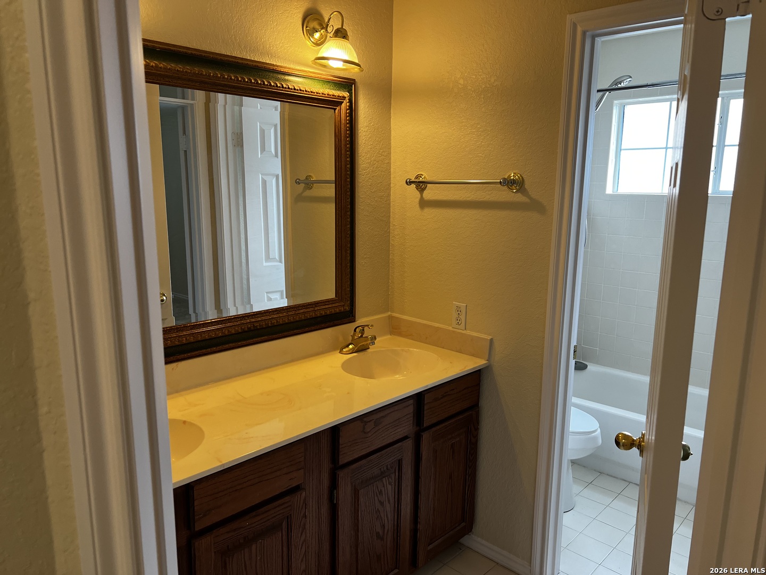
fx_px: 575
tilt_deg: -10.1
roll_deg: -0.3
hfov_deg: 67.3
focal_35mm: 26
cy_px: 288
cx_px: 383
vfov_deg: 53.1
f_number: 1.5
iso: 125
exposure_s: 1/120
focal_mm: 5.7
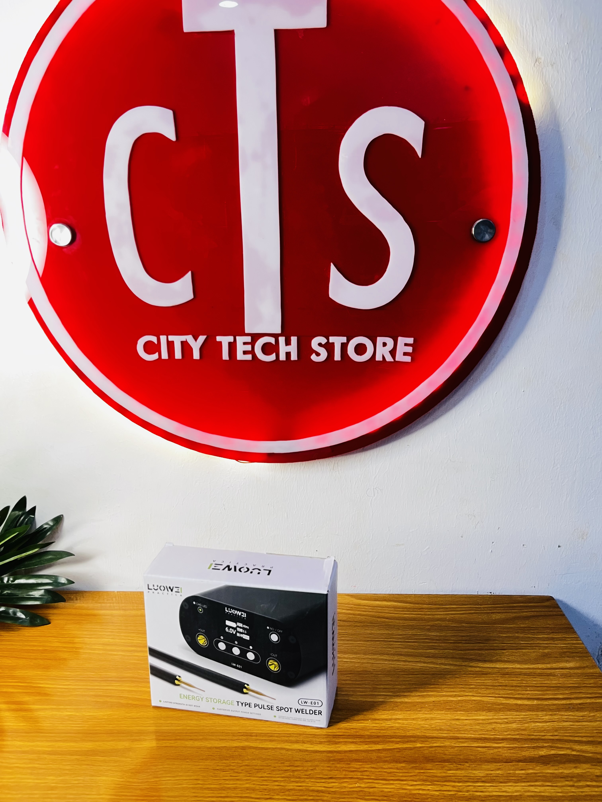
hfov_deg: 53.1
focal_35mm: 26
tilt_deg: -14.6
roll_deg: +2.3
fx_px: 603
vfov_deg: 67.3
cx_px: 301
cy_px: 401
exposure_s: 1/50
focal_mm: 5.1
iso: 100
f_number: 1.6
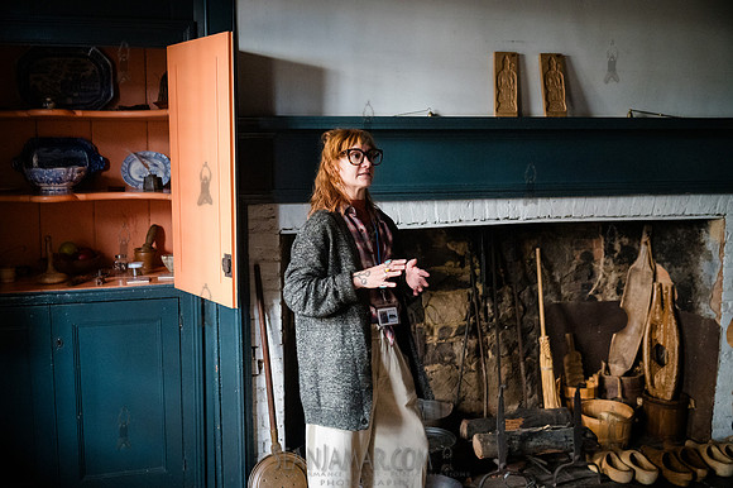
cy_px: 244
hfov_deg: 54.5
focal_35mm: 35
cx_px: 366
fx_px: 712
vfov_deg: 37.8
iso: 12800
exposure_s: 1/320
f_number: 2.8
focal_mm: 35
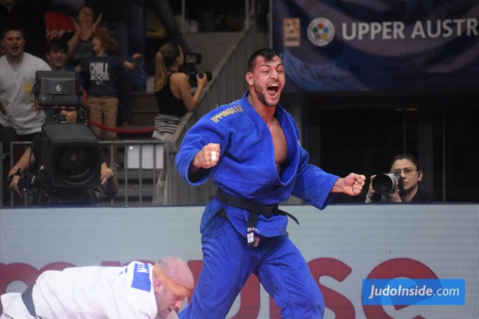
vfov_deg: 5.2
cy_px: 160
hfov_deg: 7.8
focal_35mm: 262
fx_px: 3492
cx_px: 240
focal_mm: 175
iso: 3200
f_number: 5.6
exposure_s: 1/800
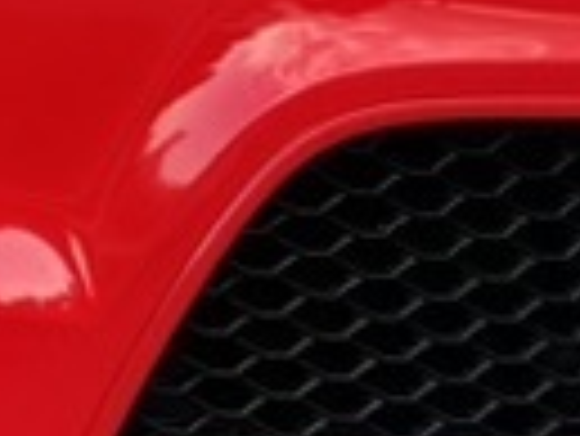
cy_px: -387
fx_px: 3186
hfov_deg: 9.9
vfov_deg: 7.6
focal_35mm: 190
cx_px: -405
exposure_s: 1/864
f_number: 1.78
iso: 80
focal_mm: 6.86
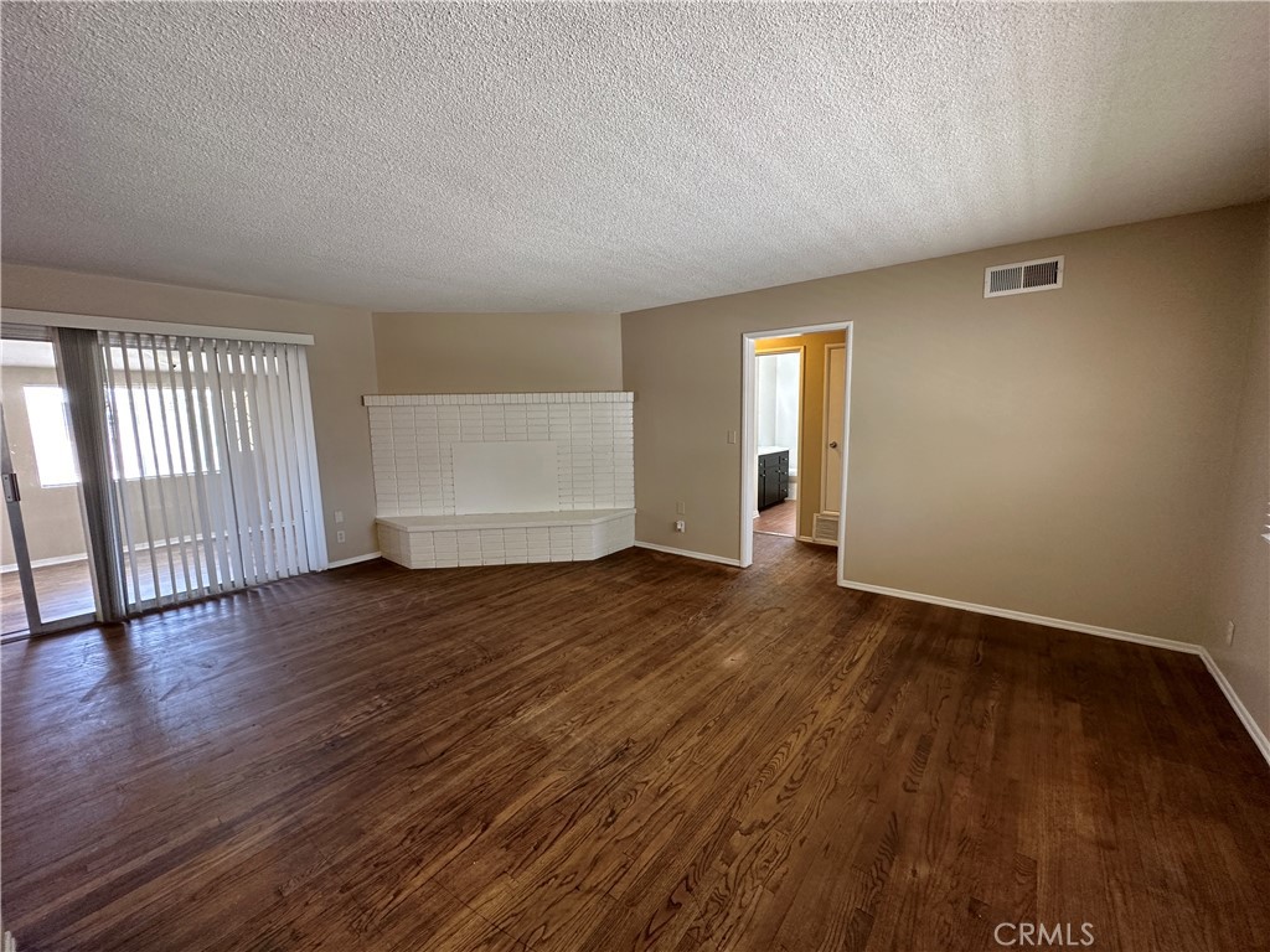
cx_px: 635
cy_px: 476
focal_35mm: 14
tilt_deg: -7.4
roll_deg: +0.8
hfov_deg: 102.1
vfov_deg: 85.7
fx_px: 514
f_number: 2.2
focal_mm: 2.22
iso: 200
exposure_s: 1/60
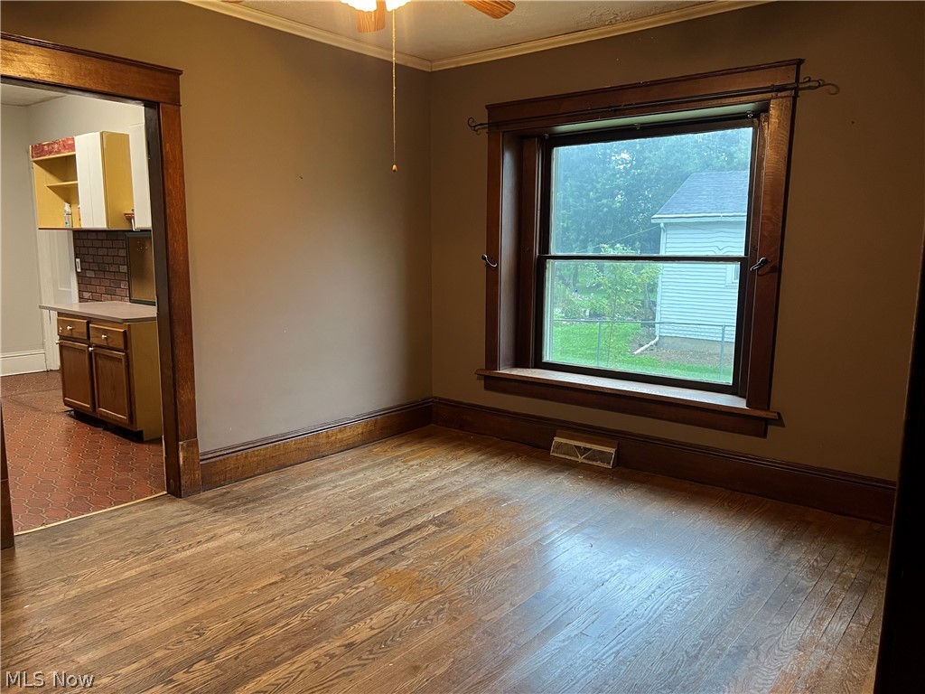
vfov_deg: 53.1
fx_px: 695
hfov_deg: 67.3
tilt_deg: -9.1
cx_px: 462
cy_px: 347
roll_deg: -0.9
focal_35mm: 26
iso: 200
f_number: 1.5
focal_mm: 5.7
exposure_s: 1/60
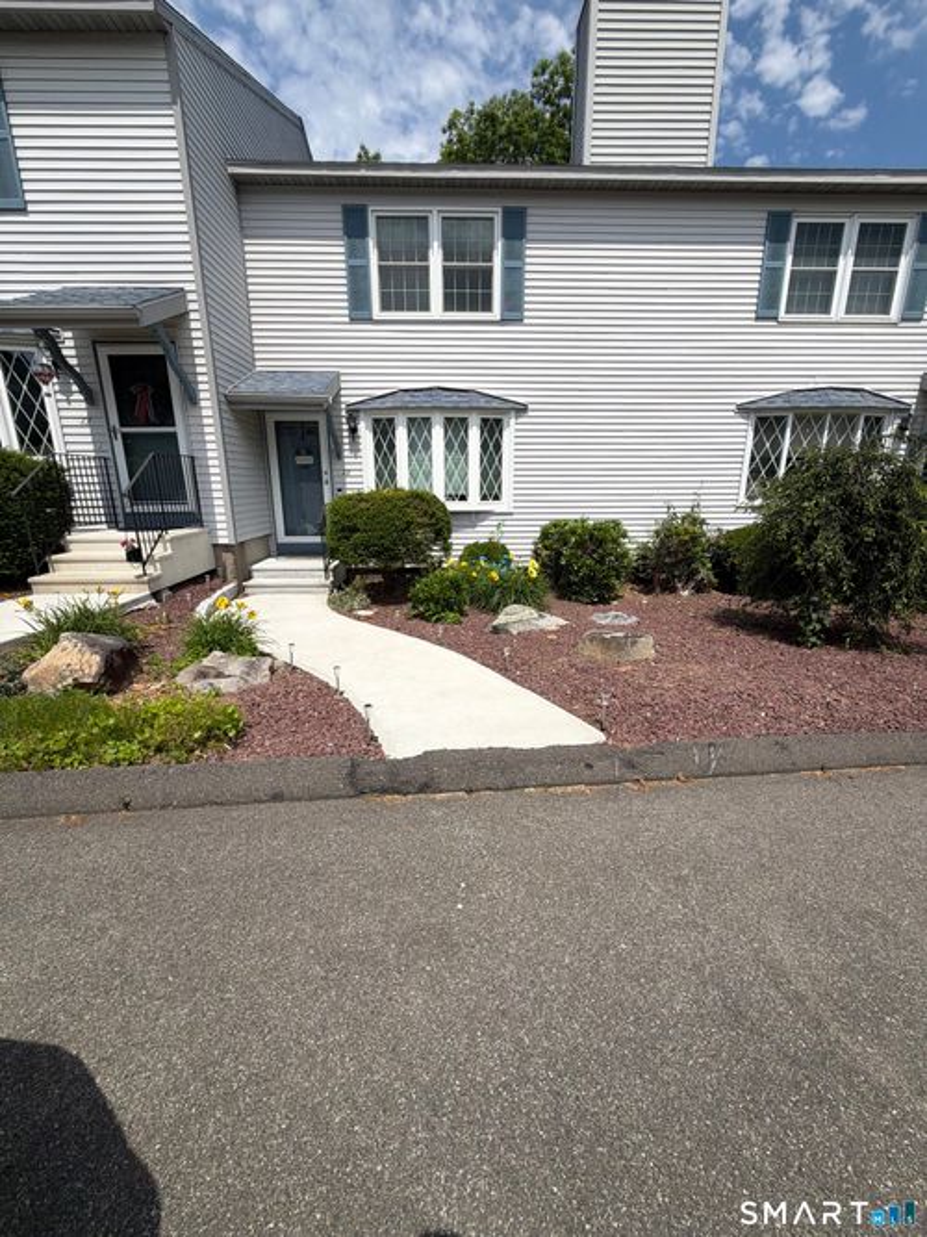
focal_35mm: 14
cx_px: 464
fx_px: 500
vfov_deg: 102.1
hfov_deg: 85.7
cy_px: 618
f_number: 2.2
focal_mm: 2.22
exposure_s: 1/1285
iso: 20
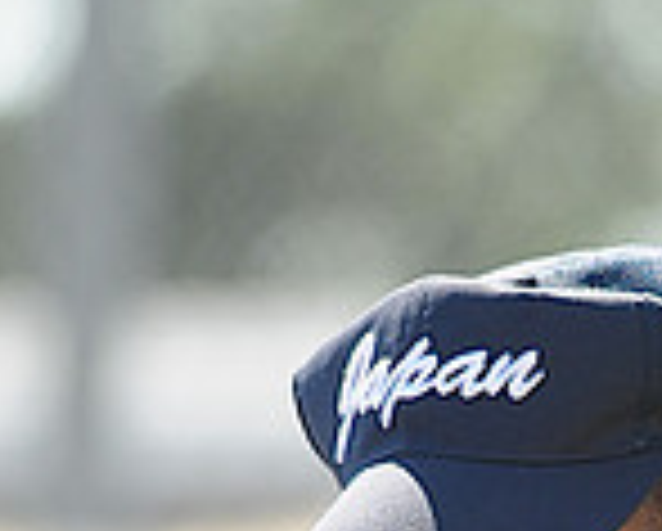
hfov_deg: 1.2
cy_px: 731
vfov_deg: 0.9
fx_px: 32547
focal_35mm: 1659
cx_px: 779
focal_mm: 300
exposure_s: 1/400
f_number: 4
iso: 200
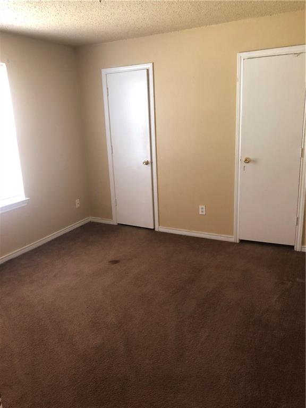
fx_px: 330
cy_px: 204
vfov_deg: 63.4
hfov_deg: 49.7
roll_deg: +3.0
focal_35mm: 28
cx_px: 153
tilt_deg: -15.8
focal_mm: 3.99
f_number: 1.8
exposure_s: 1/15
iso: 100
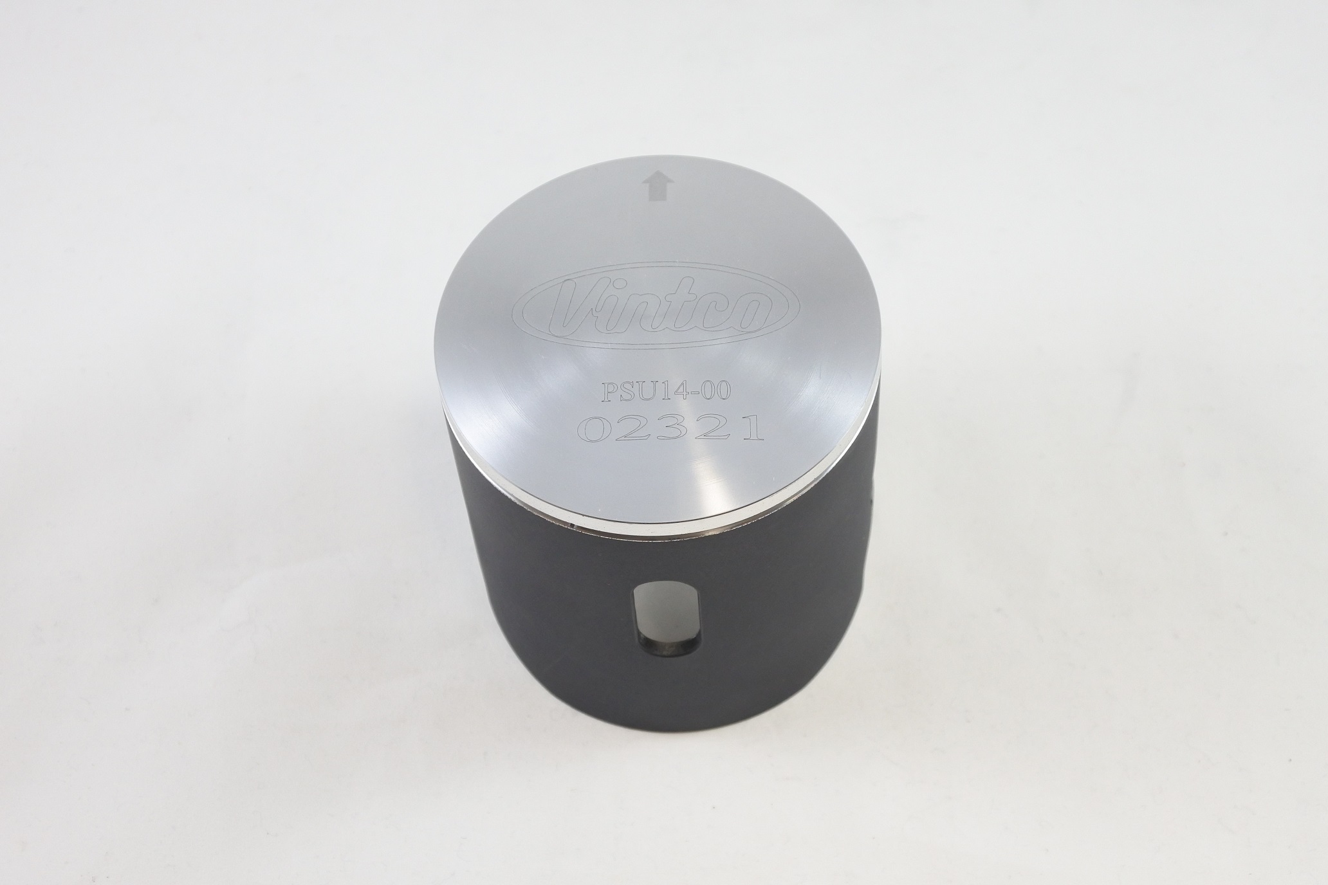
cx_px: 664
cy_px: 442
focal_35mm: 51
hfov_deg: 38.9
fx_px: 1881
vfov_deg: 26.5
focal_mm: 18.9
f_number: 4.5
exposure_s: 1/125
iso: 500
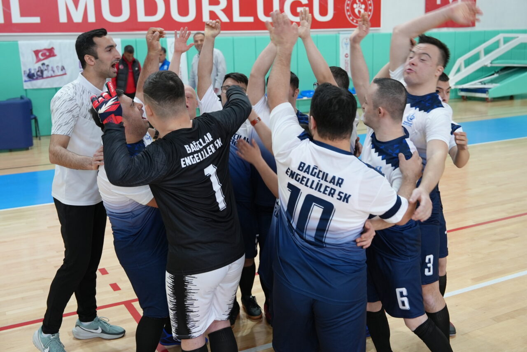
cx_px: 264
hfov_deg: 48.4
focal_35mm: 40
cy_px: 176
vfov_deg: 33.4
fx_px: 586
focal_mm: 40
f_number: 4
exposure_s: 1/160
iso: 2500
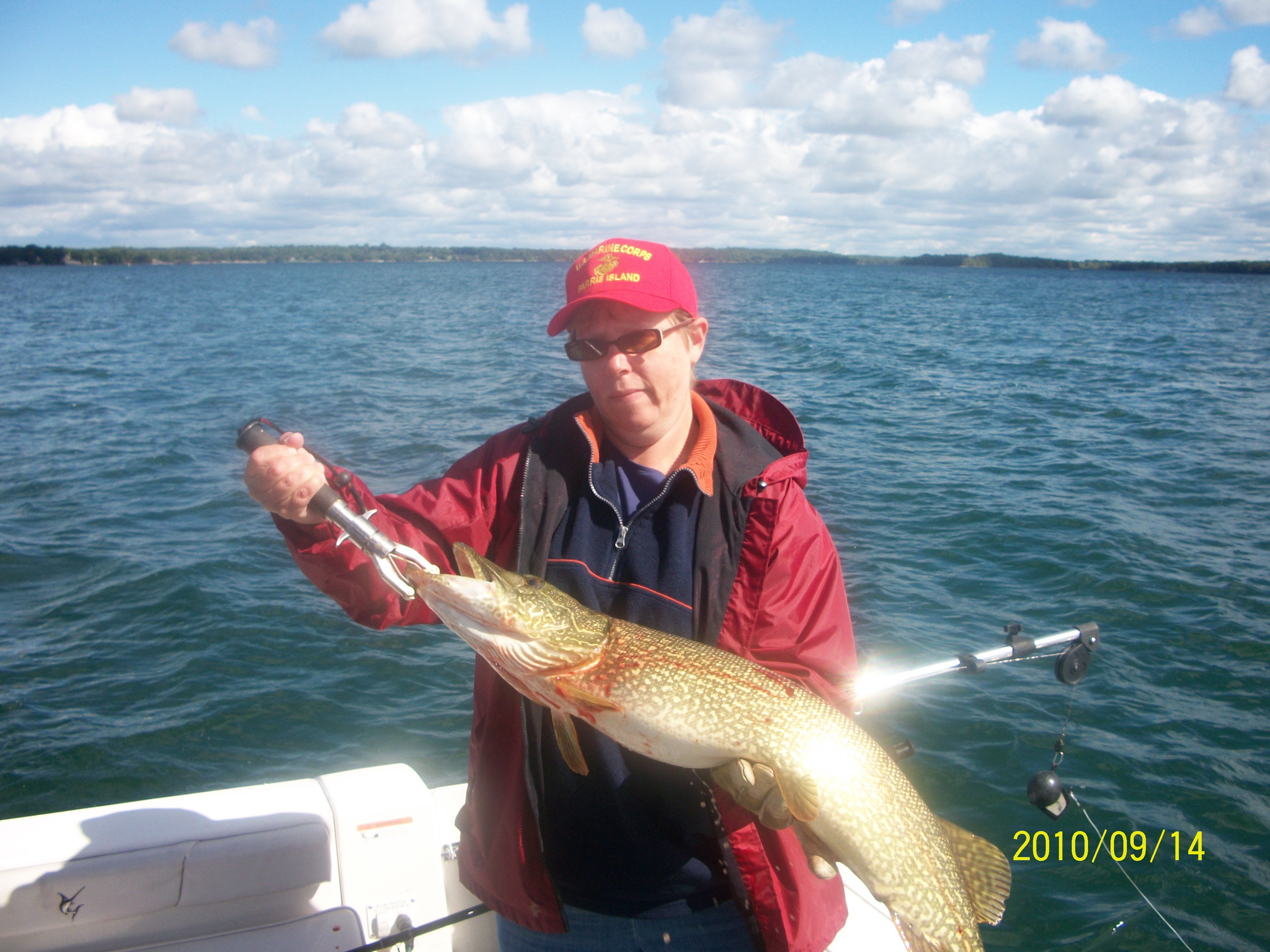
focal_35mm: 35
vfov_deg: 40.7
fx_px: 1284
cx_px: 635
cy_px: 476
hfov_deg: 52.6
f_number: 5.6
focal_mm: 6.3
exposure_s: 1/320
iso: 80
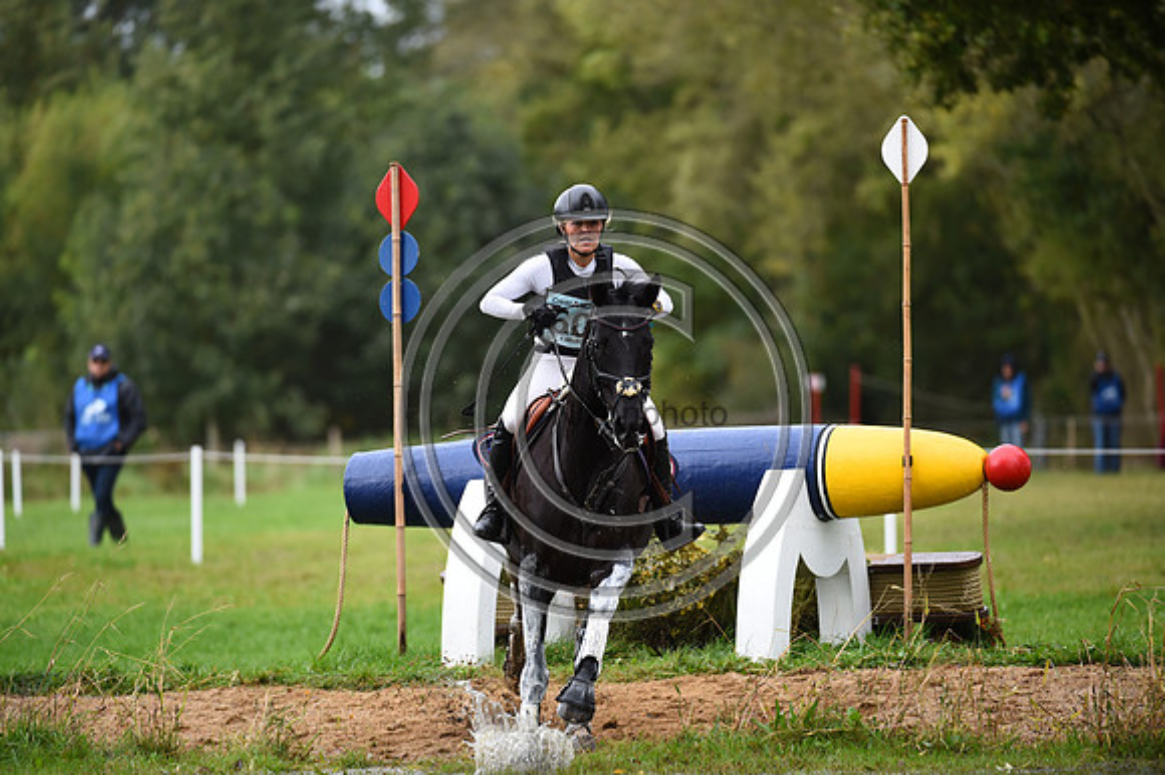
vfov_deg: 4.4
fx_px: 10026
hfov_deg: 6.7
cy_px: 388
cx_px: 582
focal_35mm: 310
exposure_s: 1/1000
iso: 1400
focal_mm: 310
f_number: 4.5
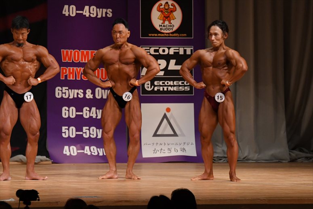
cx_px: 156
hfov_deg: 7.6
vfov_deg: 5.1
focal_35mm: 270
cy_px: 104
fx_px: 2346
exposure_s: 1/400
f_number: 5.6
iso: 3600
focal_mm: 180
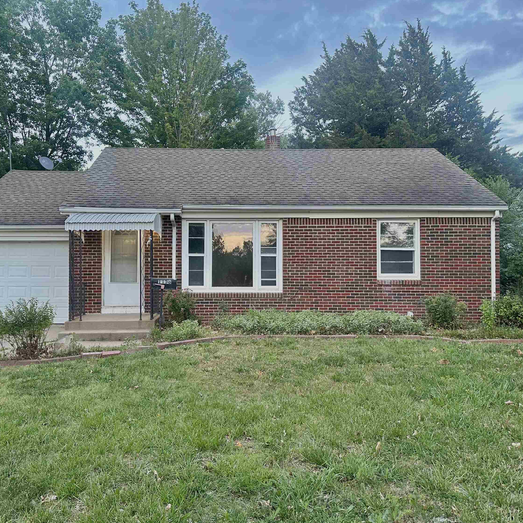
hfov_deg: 55.5
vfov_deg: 55.6
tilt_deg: +2.5
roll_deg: +0.2
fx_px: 496
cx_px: 235
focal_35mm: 29
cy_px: 260
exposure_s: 1/60
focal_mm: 6.86
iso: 125
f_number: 1.78
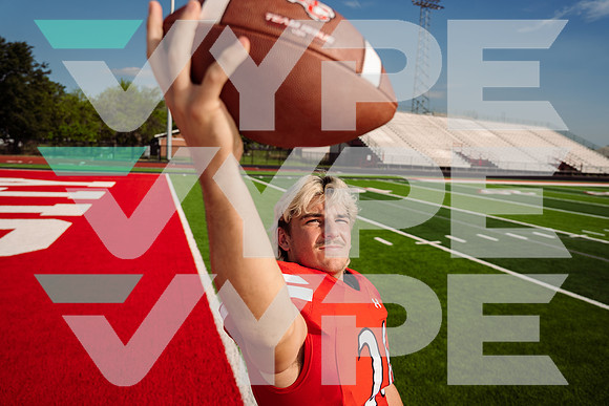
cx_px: 304
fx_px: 406
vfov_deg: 53.2
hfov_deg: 73.7
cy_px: 203
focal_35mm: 24
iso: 64
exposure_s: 1/1000
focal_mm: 24
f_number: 3.5
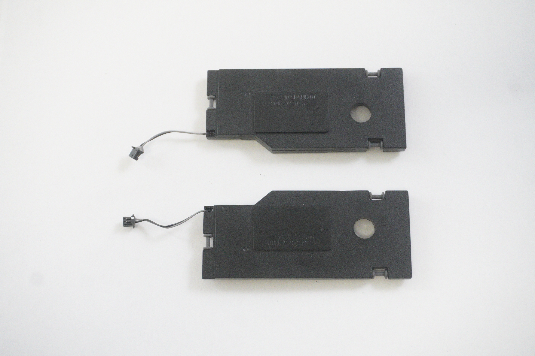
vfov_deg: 26.4
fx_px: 757
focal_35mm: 51
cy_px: 178
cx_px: 268
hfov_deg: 38.9
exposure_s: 1/250
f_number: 5.6
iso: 6400
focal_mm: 34
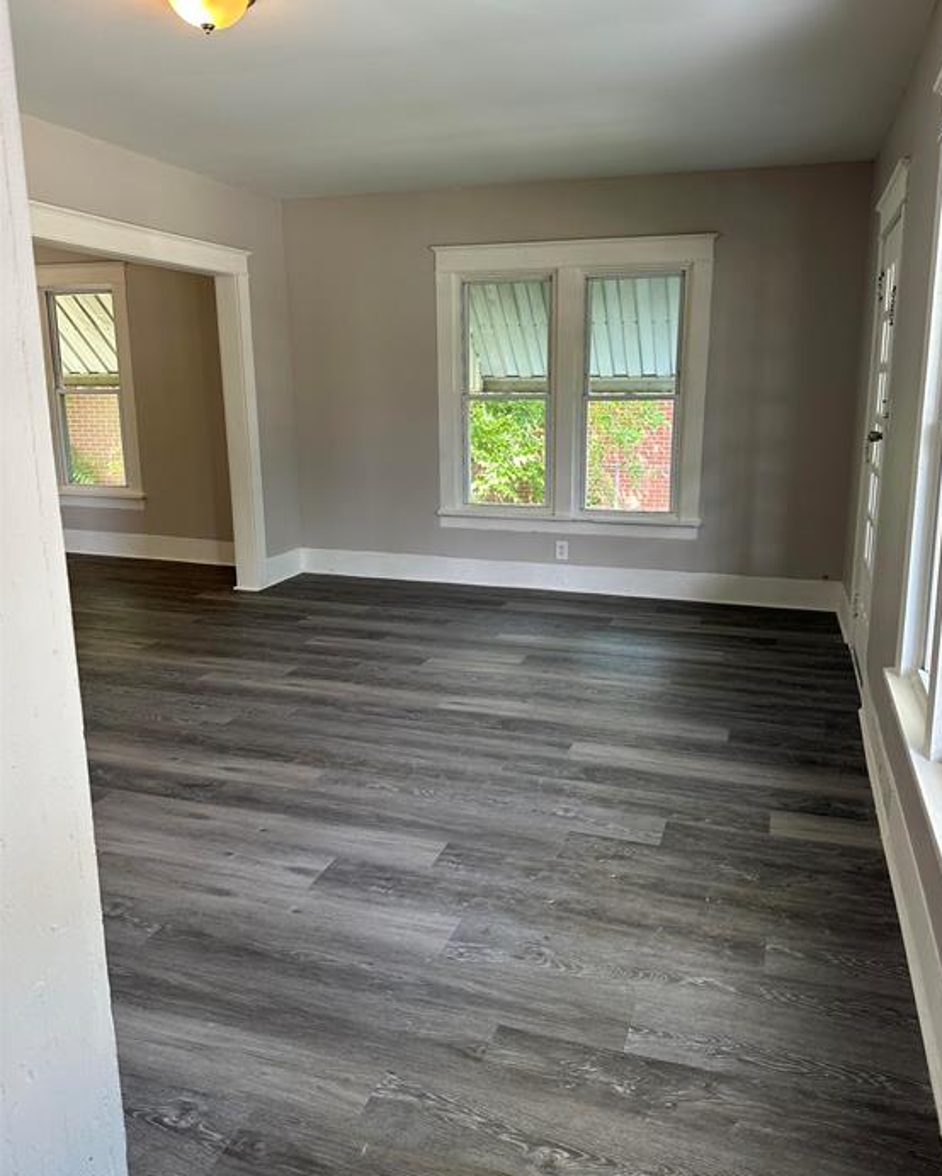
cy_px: 571
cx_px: 488
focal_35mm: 26
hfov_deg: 54.9
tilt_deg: -11.8
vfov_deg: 66.0
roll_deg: -0.5
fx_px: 906
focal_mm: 6.86
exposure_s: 1/120
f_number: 1.78
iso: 100
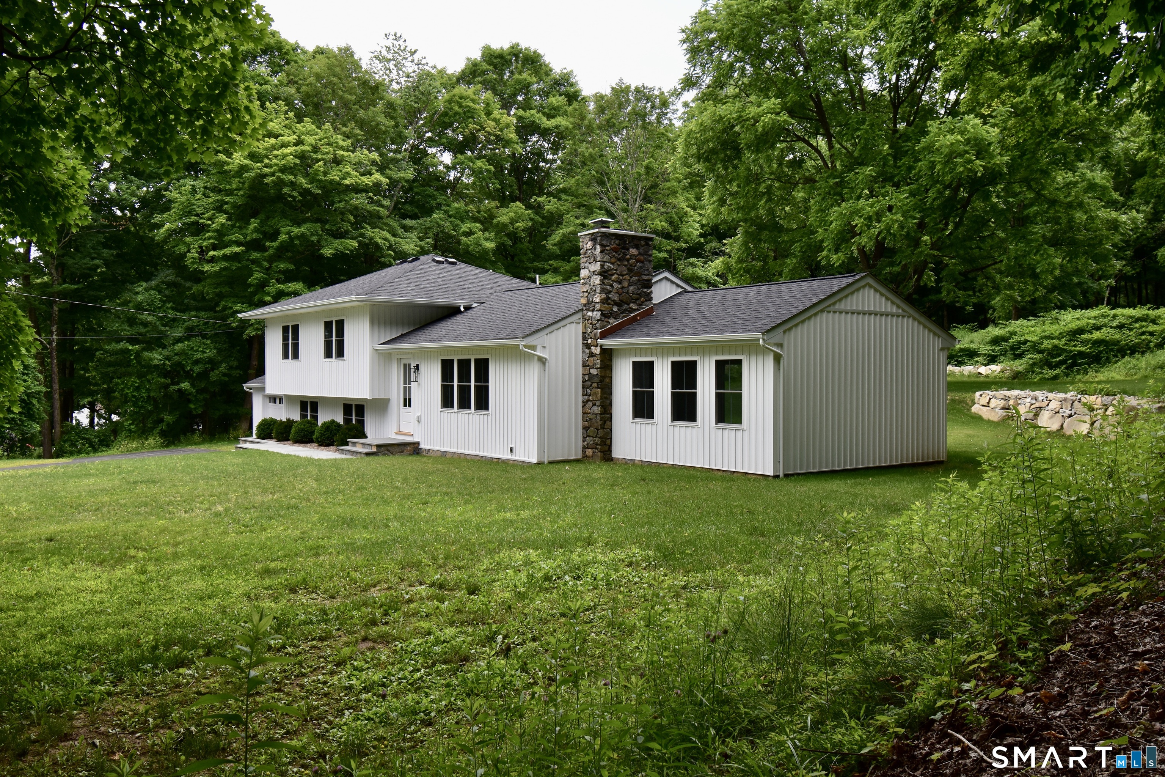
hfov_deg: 61.9
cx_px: 582
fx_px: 971
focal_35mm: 30
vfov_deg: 43.6
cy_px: 388
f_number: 10
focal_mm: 20
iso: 400
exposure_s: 1/200
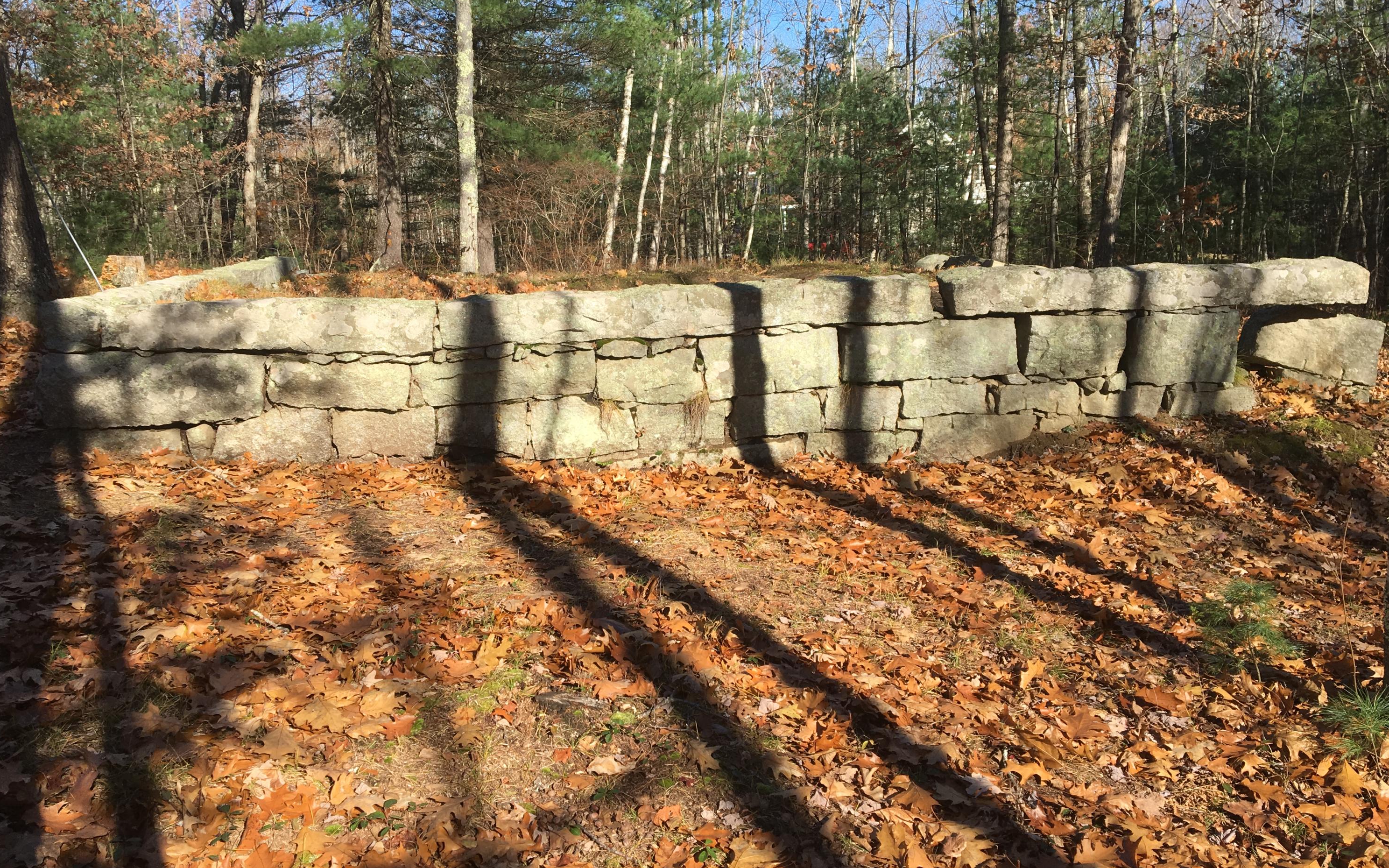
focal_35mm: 31
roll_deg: +1.7
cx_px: 690
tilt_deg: -9.9
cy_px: 411
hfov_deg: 61.2
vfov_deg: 40.6
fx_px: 1173
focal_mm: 4.15
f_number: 2.2
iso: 25
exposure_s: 1/761
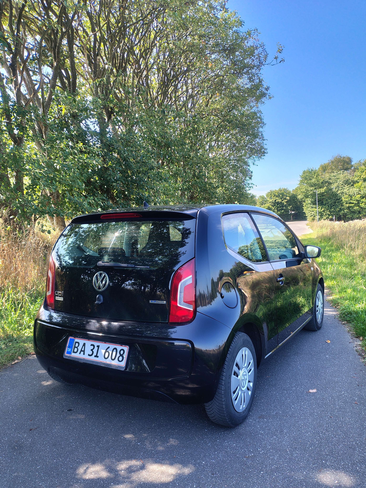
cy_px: 244
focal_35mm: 25
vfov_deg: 69.4
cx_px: 183
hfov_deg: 54.9
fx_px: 352
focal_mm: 4.71
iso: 143
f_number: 1.7
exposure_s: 1/142
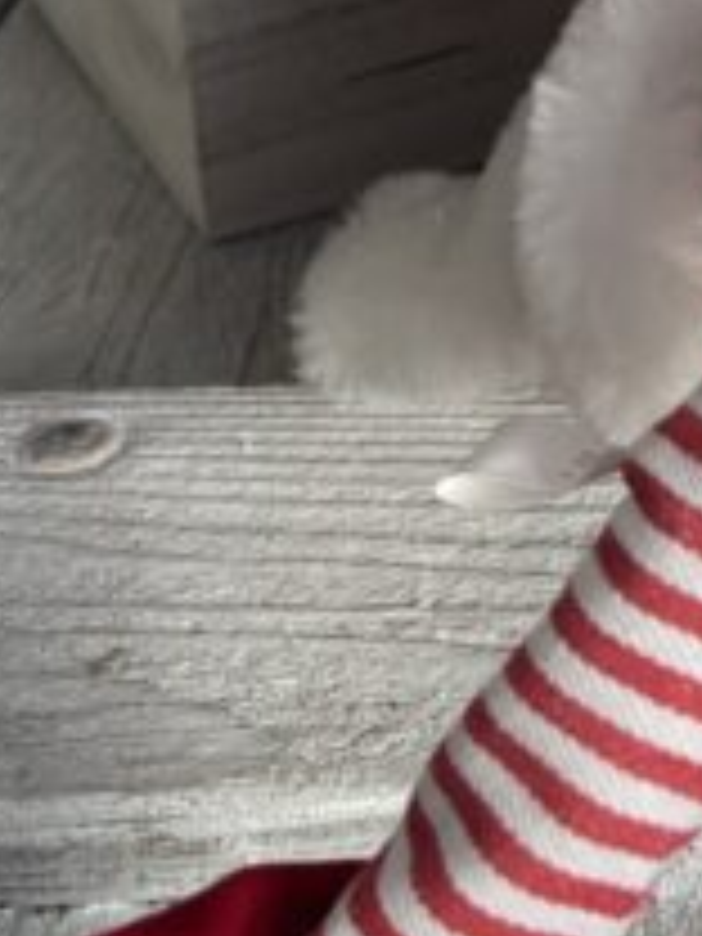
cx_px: 1030
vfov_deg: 17.9
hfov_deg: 14.4
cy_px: -531
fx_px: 2596
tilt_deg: -14.8
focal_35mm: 96
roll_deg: +1.4
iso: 32
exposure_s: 1/204
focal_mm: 5.1
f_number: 1.6
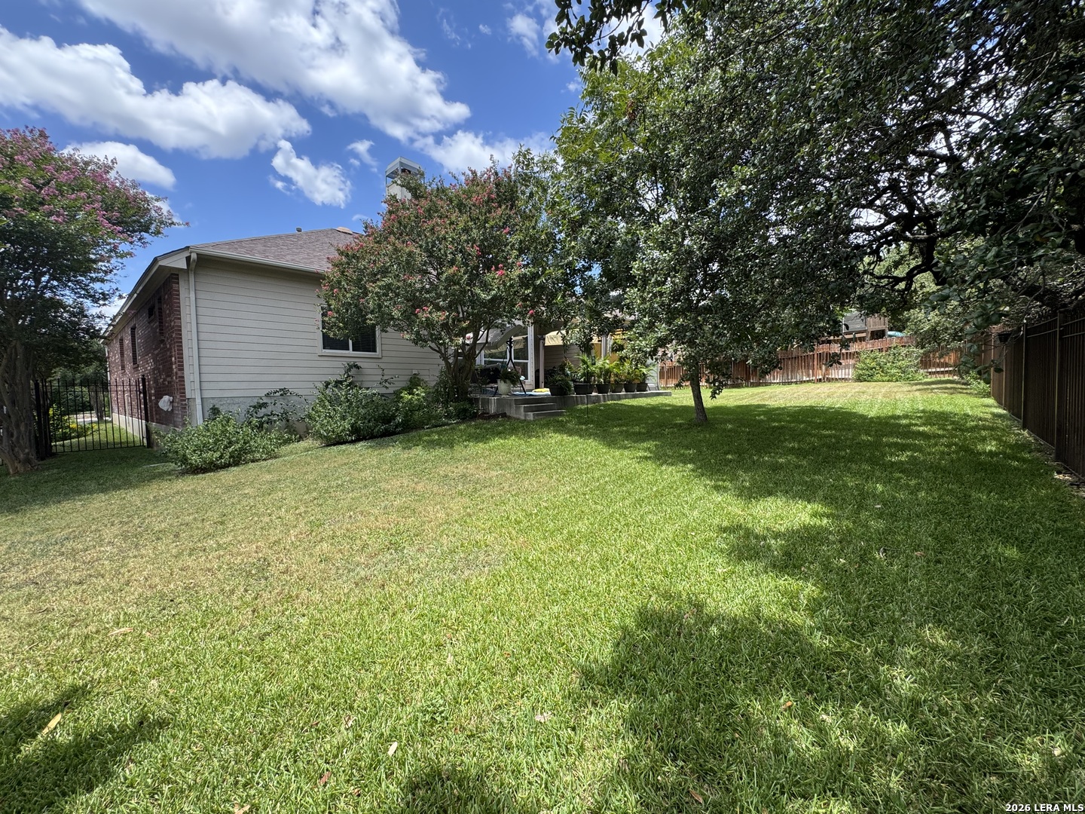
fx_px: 439
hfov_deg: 102.1
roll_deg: +1.2
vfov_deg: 85.7
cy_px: 407
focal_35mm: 14
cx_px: 542
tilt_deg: -2.1
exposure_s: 1/488
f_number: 2.2
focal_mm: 2.22
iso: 40
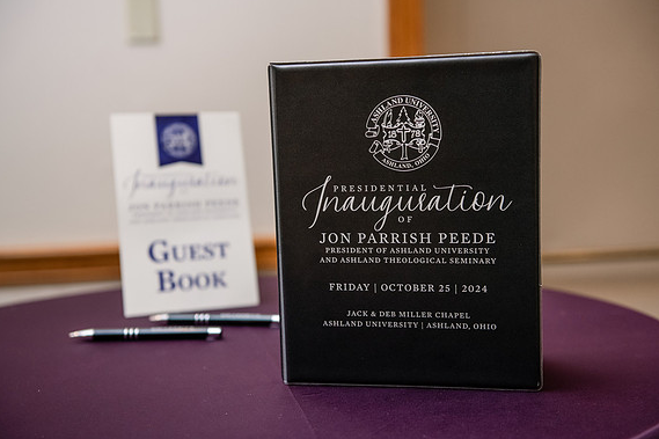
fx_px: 970
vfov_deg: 25.5
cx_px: 324
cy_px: 220
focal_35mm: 53
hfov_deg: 37.5
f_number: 3.5
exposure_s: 1/100
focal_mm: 52
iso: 2000
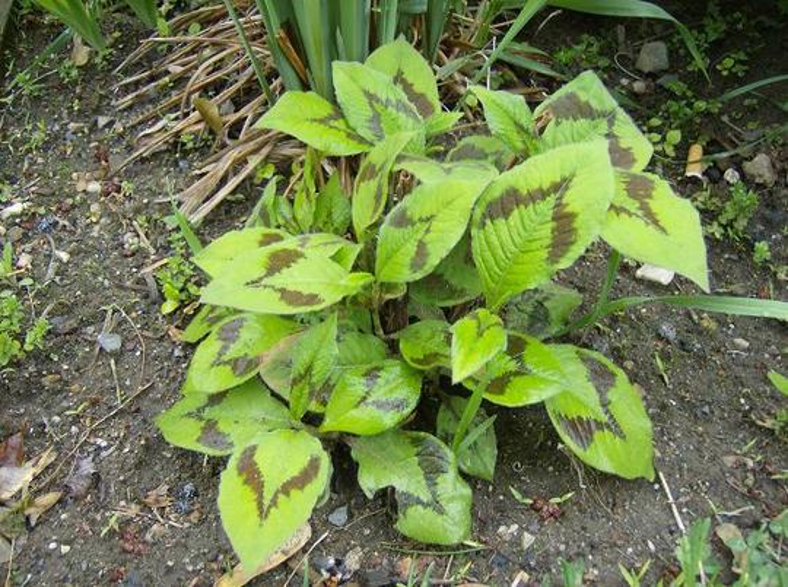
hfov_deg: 51.5
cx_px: 394
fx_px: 817
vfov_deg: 39.5
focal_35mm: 36
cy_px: 294
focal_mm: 6
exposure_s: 1/64.3
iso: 100
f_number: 2.8
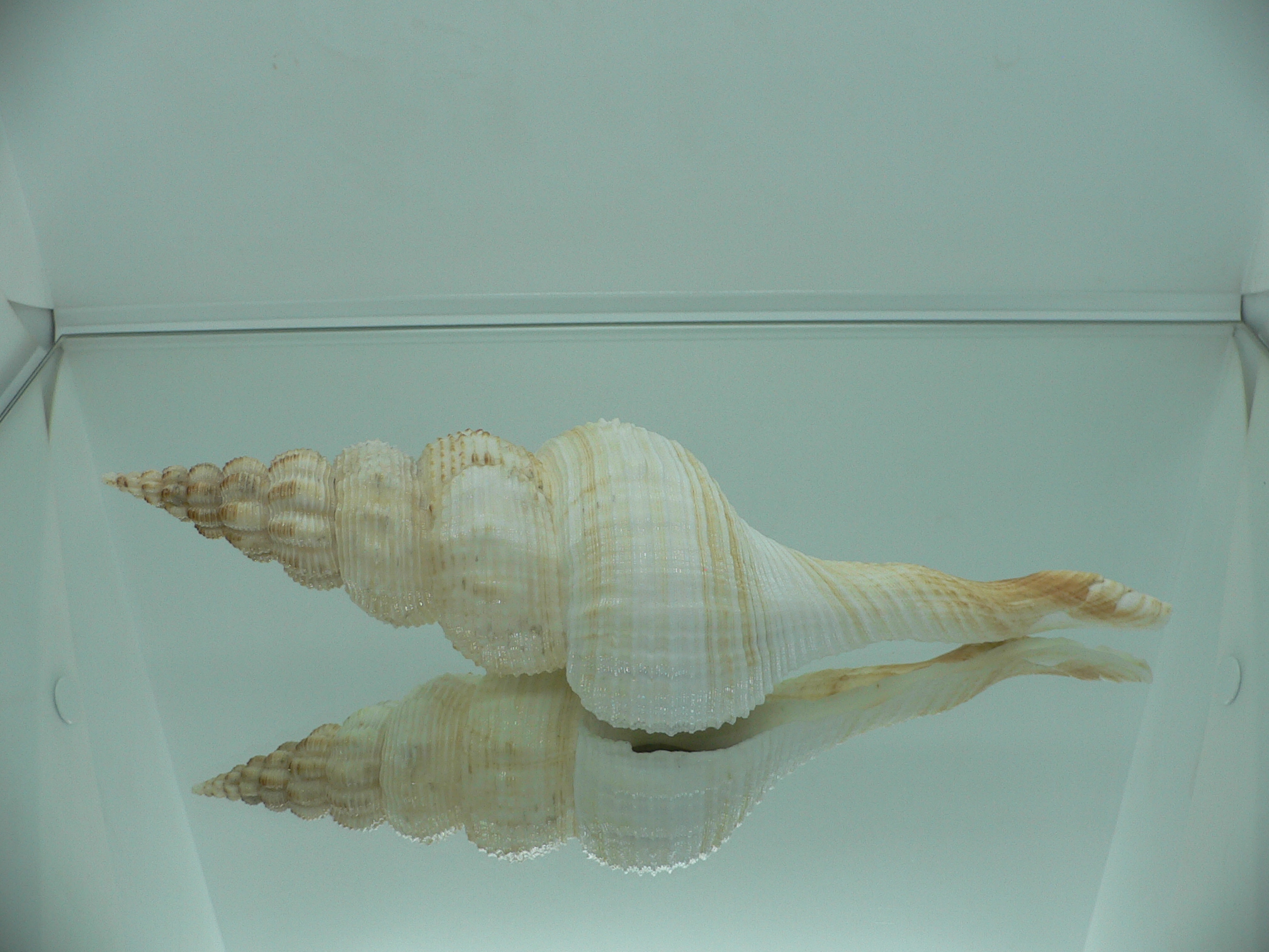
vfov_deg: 40.7
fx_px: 1283
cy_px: 476
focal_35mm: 35
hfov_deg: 52.6
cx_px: 634
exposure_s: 1/60
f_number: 2.8
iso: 80
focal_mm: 4.6
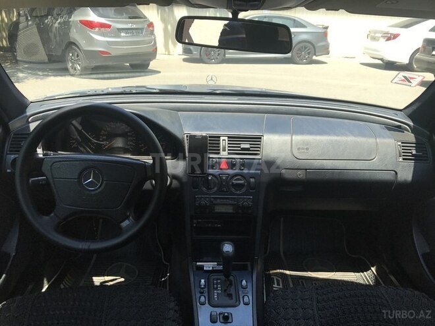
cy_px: 163
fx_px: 352
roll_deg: -0.8
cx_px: 218
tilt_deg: -21.3
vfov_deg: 49.7
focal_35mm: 28
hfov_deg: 63.4
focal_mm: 3.99
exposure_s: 1/488
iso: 20
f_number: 1.8
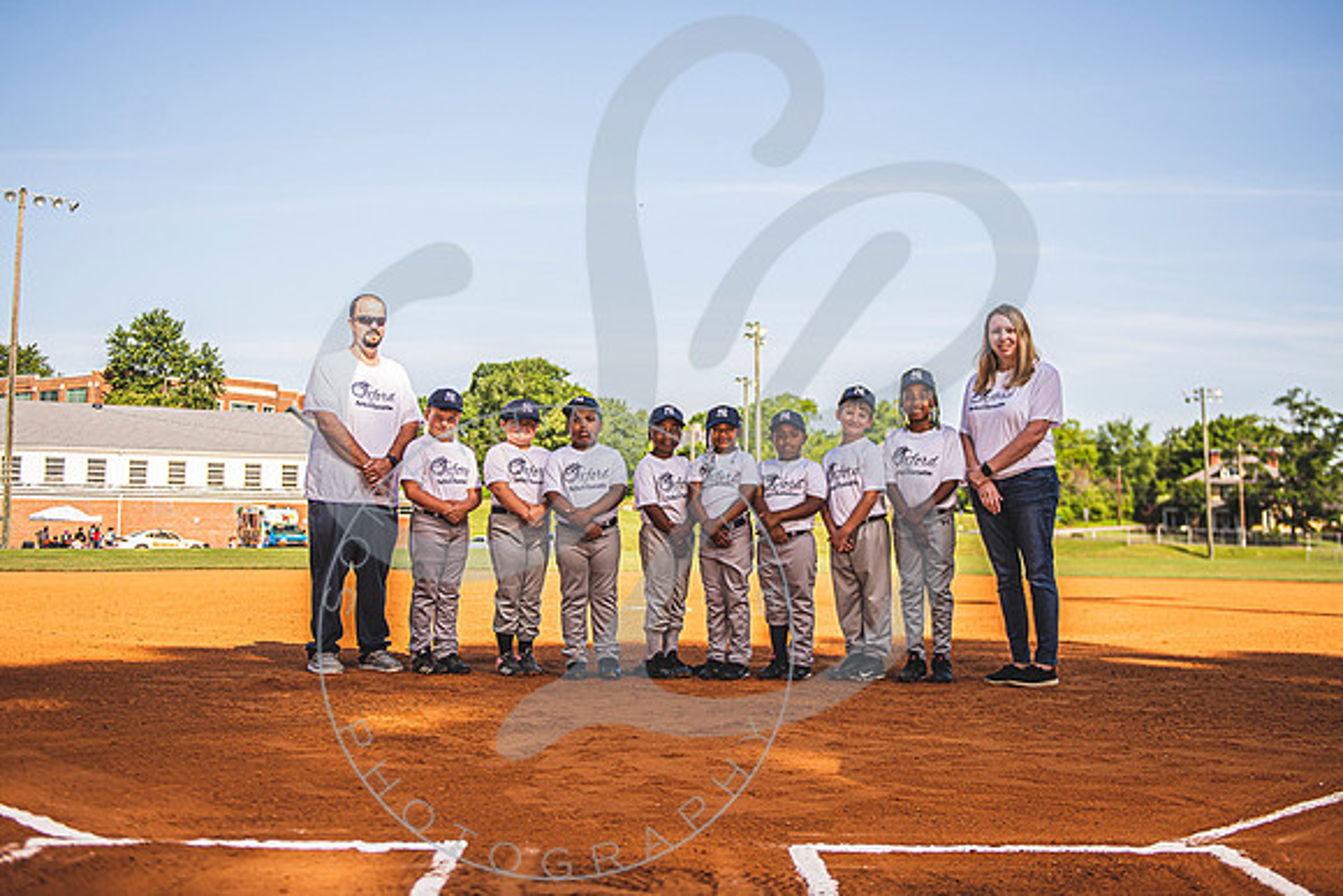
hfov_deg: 47.0
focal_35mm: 41
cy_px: 379
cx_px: 661
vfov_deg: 32.3
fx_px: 1545
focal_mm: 35
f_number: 5.6
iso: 100
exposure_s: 1/1250
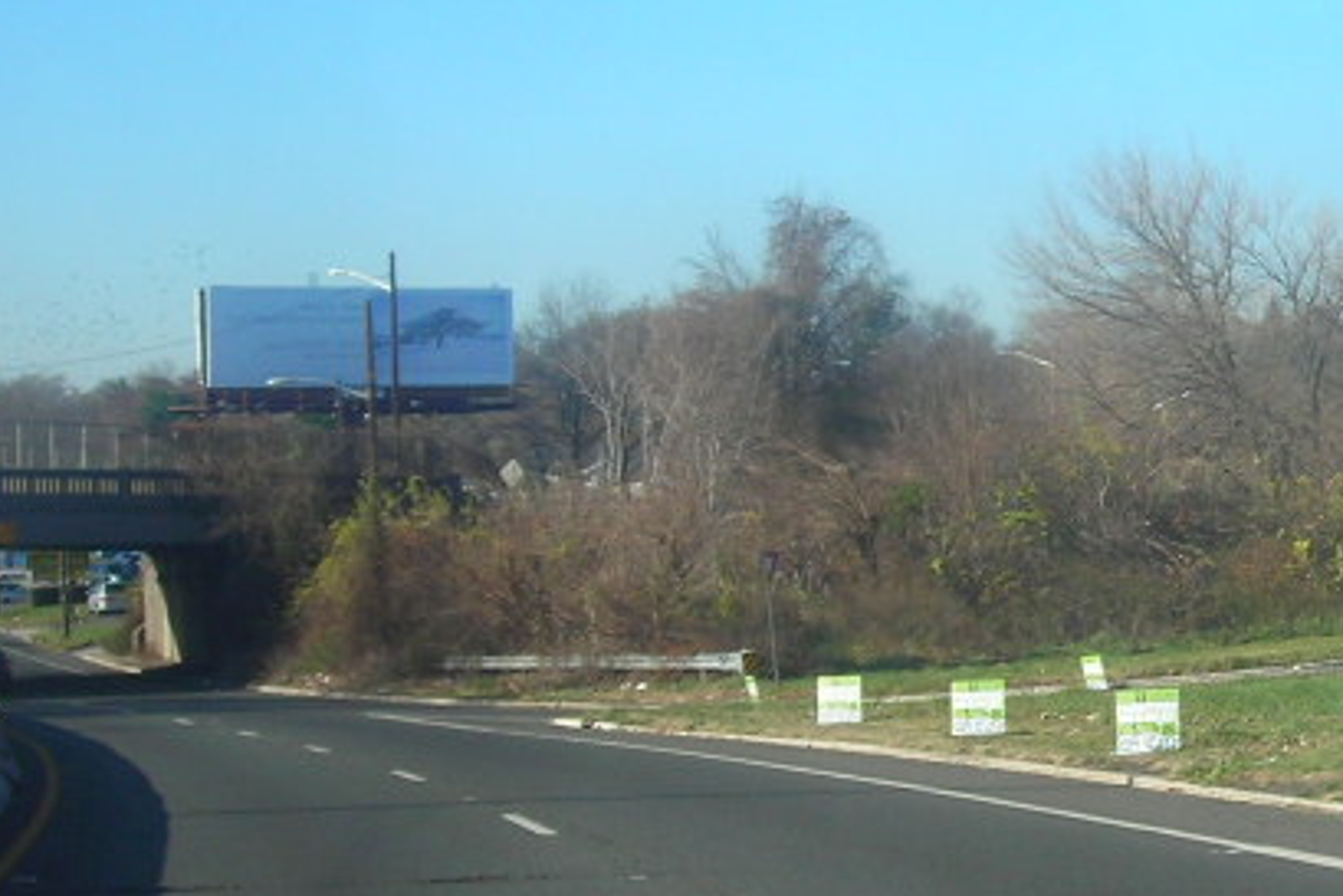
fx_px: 3694
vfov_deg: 13.8
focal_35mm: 99
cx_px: 1376
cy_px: 459
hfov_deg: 19.9
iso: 50
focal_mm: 6.3
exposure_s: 1/342
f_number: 3.2
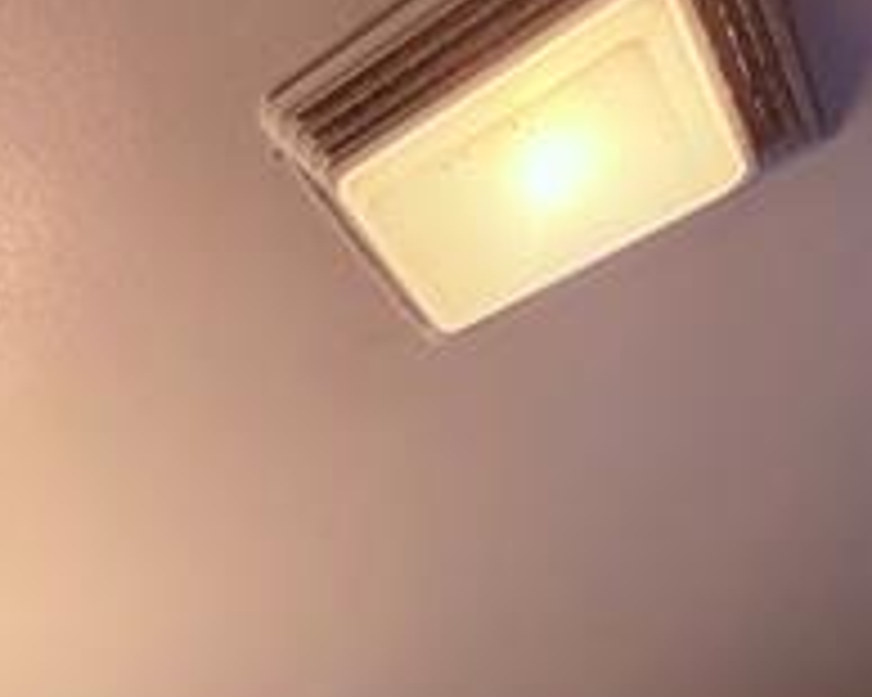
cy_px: 1475
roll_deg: -2.6
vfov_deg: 17.5
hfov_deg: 30.8
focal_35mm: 54
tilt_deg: -2.1
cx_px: -99
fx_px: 1393
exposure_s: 1/120
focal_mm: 2.22
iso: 200
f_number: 2.2
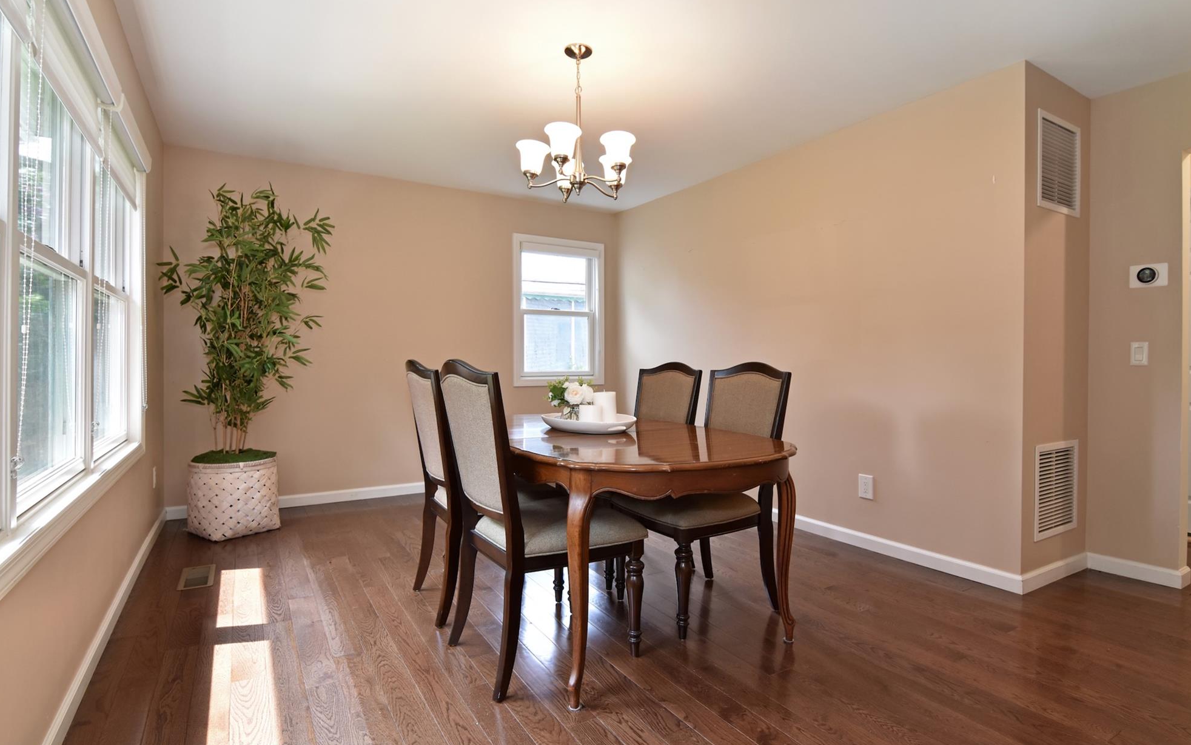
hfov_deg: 92.6
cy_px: 370
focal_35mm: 18
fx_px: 569
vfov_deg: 66.4
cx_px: 616
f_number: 8
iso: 640
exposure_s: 1/30
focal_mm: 11
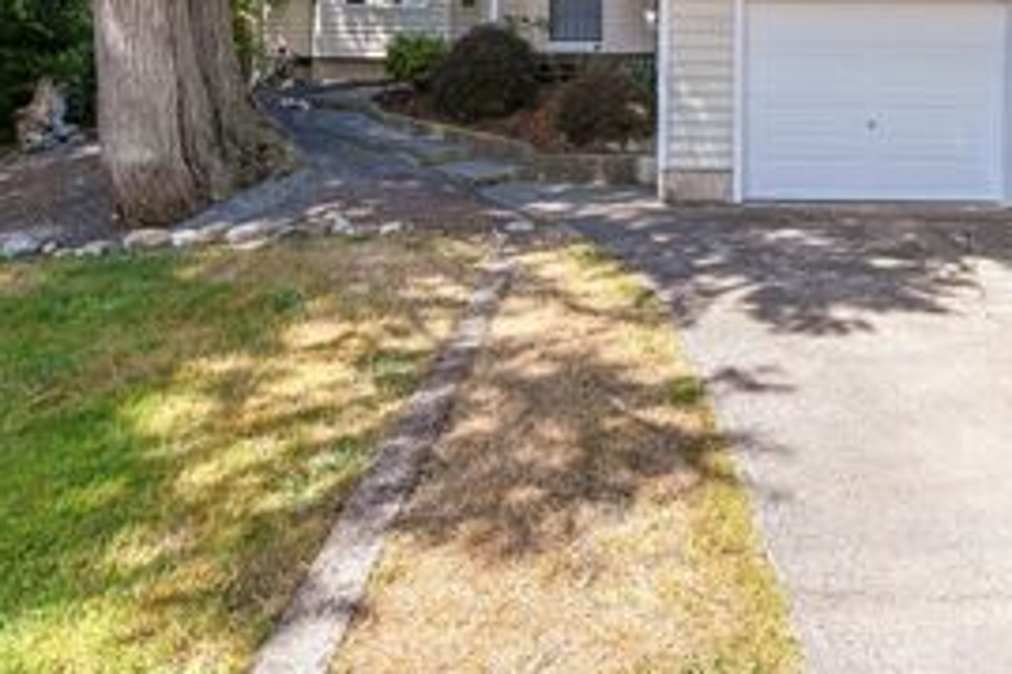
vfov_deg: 45.2
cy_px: 75
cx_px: 632
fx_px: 730
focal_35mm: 26
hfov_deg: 68.4
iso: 160
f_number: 7.1
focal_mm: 14
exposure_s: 1/160
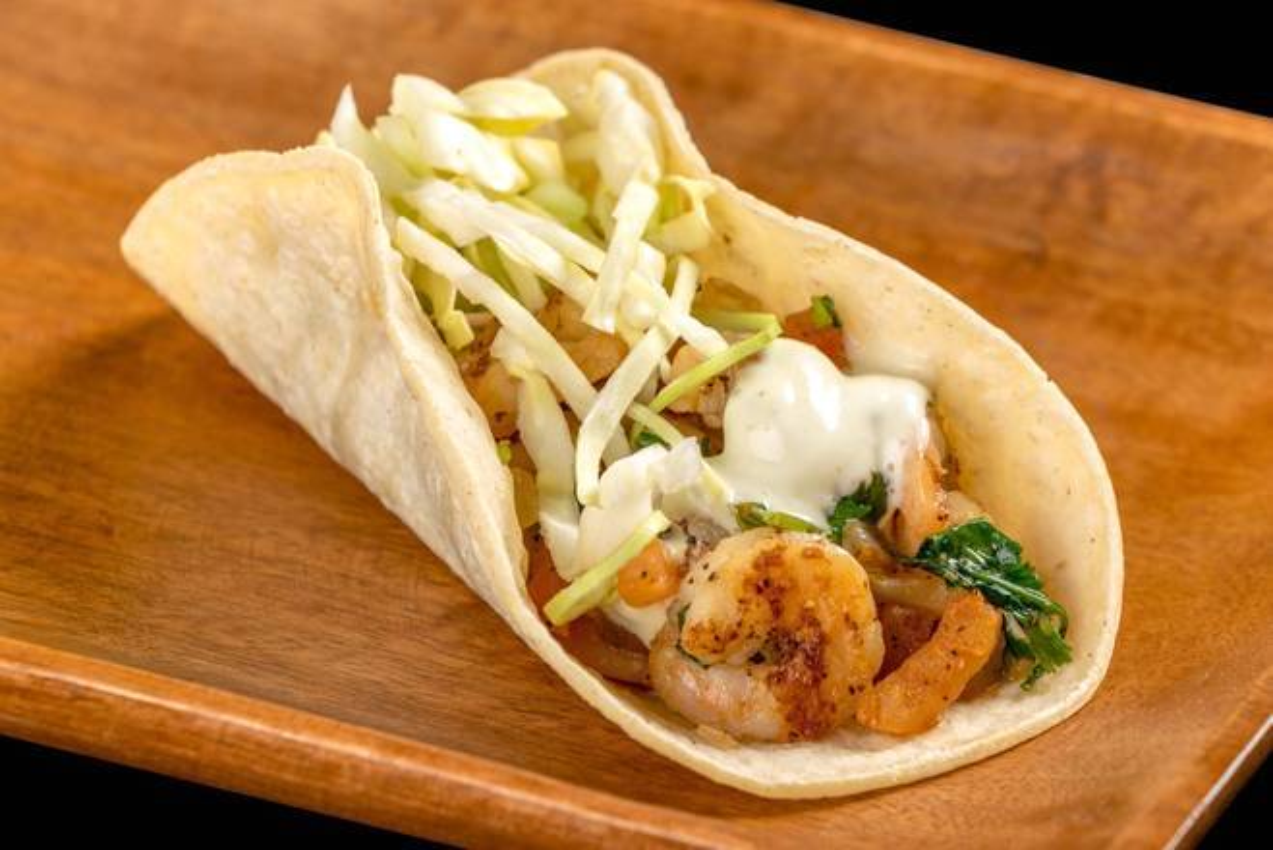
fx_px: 7075
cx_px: 636
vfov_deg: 6.9
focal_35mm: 200
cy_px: 425
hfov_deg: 10.3
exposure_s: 1/160
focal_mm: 200
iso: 100
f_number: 8
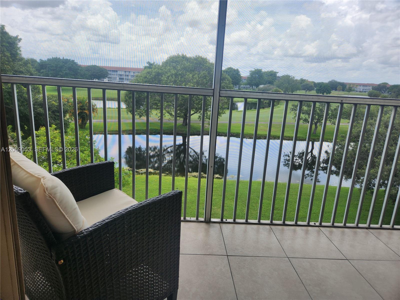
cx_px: 200
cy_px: 150
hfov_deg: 73.9
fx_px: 266
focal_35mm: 23
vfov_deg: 58.9
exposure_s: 1/742
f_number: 1.8
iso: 20
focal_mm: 5.4
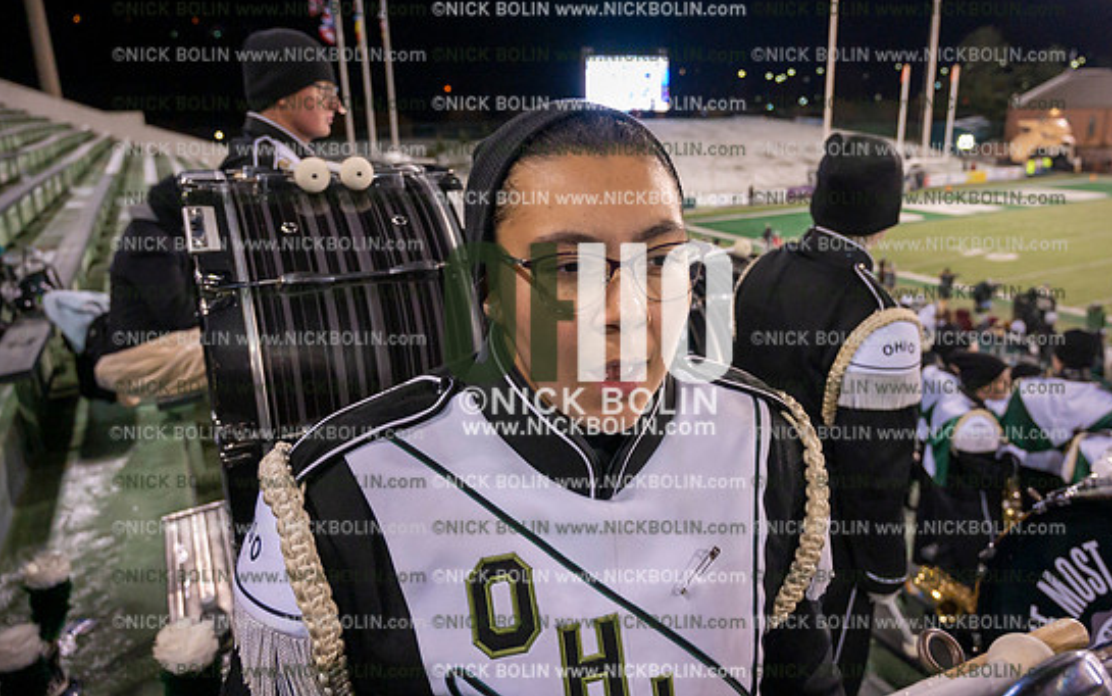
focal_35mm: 26
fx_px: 788
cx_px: 588
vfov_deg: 47.6
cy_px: 339
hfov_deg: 70.3
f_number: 4.5
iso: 5000
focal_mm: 24
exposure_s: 1/640
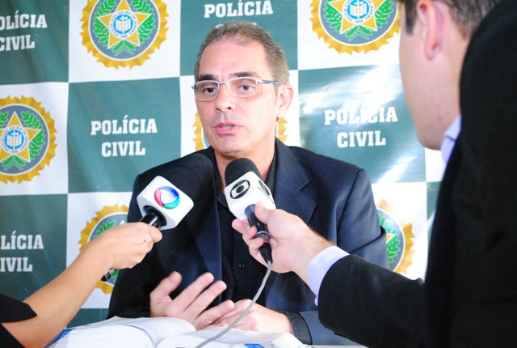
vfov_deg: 20.7
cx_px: 258
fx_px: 950
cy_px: 174
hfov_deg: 30.4
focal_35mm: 66
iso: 1600
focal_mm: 44
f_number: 5.3
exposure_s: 1/50
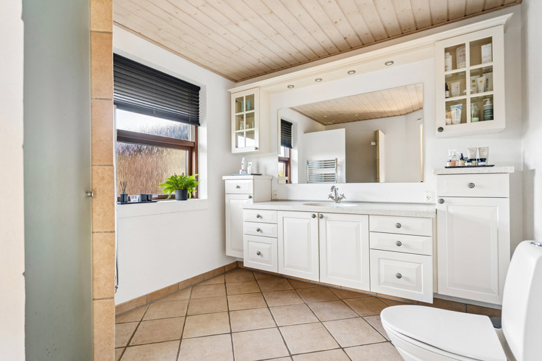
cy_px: 180
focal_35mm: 17
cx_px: 271
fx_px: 256
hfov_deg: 93.3
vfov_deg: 70.4
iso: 400
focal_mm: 17
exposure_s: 1/20
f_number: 4
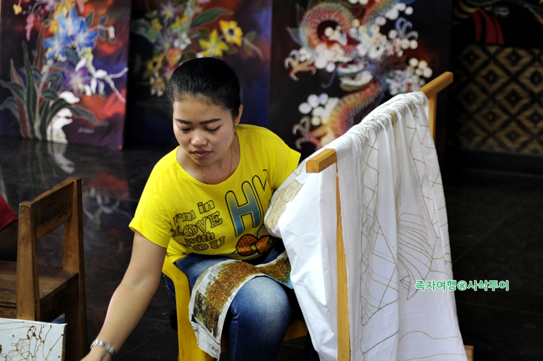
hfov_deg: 28.9
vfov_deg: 19.4
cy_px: 180
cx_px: 272
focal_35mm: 70
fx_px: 1055
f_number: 4
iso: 2000
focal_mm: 70
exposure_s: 1/25
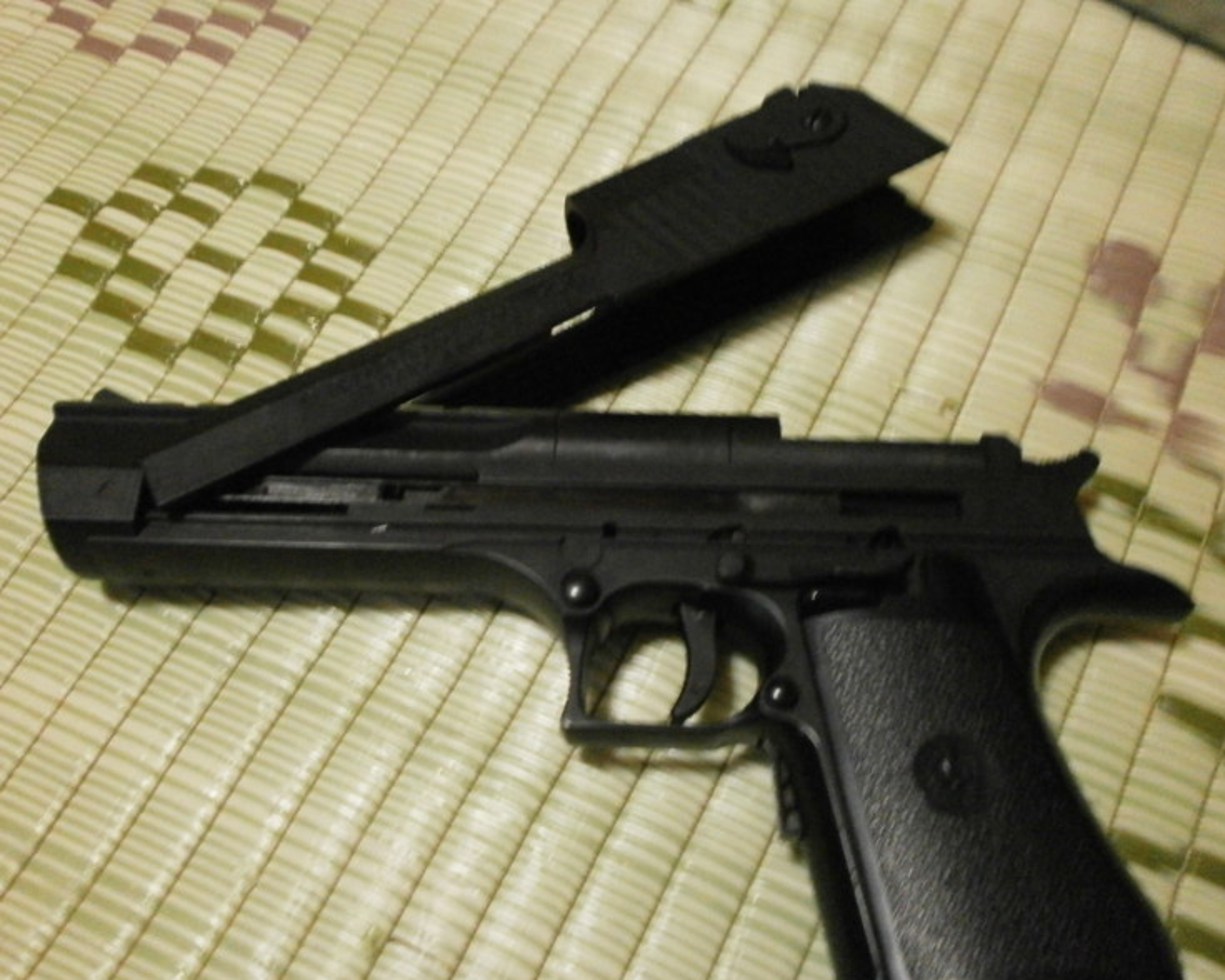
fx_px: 1233
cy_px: 487
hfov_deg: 52.8
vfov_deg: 43.4
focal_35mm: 34
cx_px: 587
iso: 800
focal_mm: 5.8
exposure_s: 1/25
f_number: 3.1
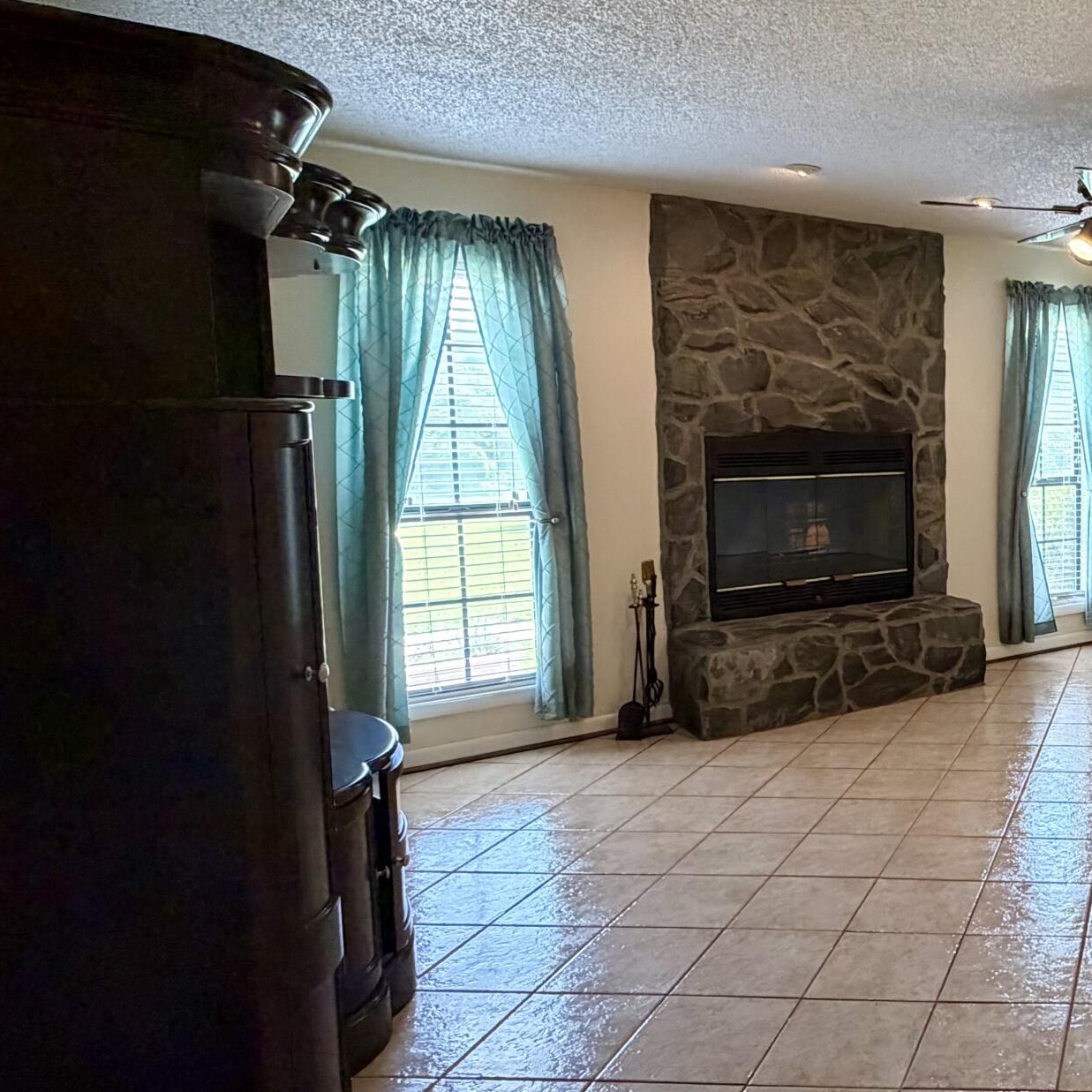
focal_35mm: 30
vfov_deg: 54.0
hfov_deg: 43.7
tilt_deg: -5.2
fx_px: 1071
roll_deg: -0.5
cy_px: 503
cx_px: 1160
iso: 250
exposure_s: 1/60
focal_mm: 2.22
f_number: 2.2
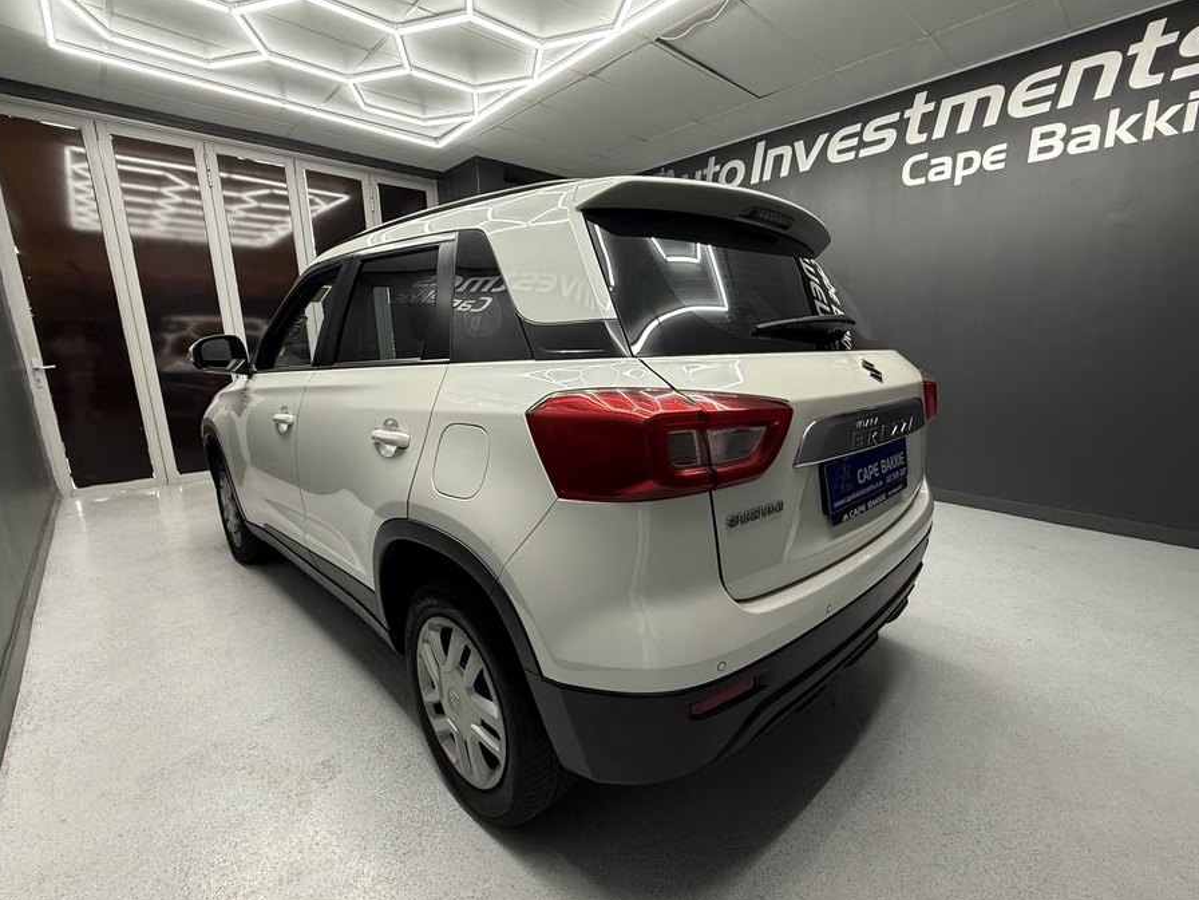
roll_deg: +0.5
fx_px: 554
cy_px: 467
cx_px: 632
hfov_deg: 94.4
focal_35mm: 16
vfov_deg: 78.1
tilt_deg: -12.6
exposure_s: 1/100
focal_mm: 2.22
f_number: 2.2
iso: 200
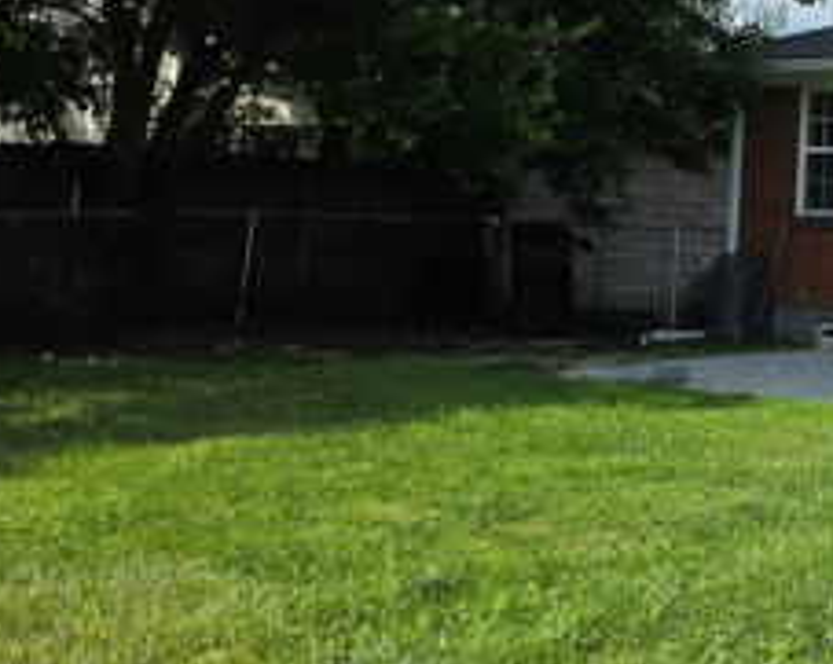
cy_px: 29
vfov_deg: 22.4
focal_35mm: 66
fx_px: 1625
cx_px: 1106
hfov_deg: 24.7
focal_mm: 6.5
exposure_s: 1/5775
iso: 64
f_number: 1.4
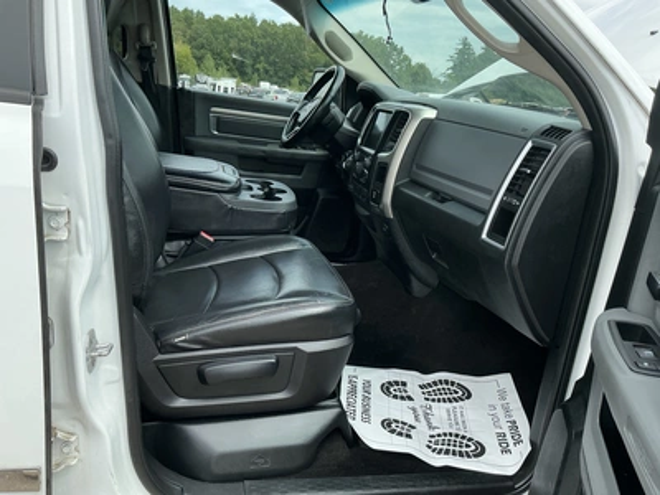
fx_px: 534
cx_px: 330
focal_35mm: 28
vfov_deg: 49.7
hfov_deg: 63.4
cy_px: 248
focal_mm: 3
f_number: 1.8
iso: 25
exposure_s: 1/465
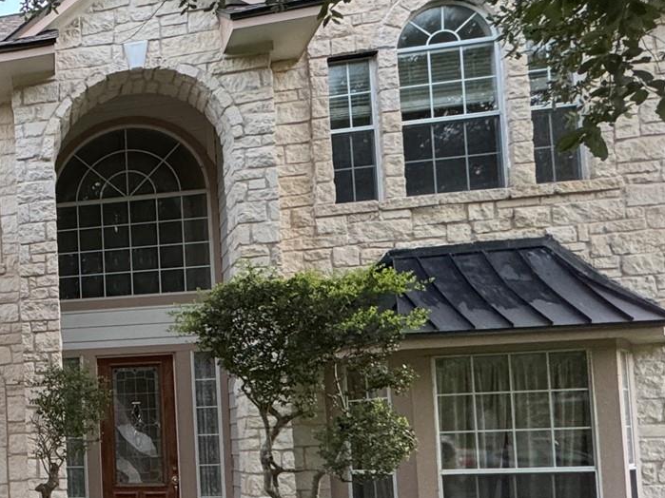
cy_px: 420
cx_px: -139
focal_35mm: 41
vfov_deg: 33.8
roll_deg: +1.3
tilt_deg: +2.5
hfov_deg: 35.6
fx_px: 788
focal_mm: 2.22
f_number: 2.2
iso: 320
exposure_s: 1/99
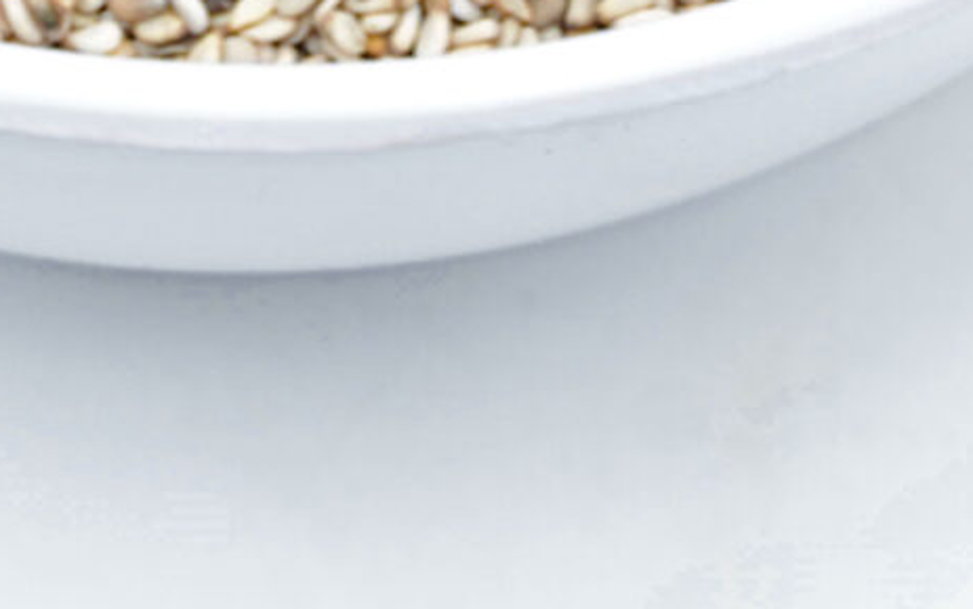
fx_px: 10162
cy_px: -1110
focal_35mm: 383
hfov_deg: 5.5
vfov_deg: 3.4
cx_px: 311
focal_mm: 68
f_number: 6.3
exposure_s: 1/100
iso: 500
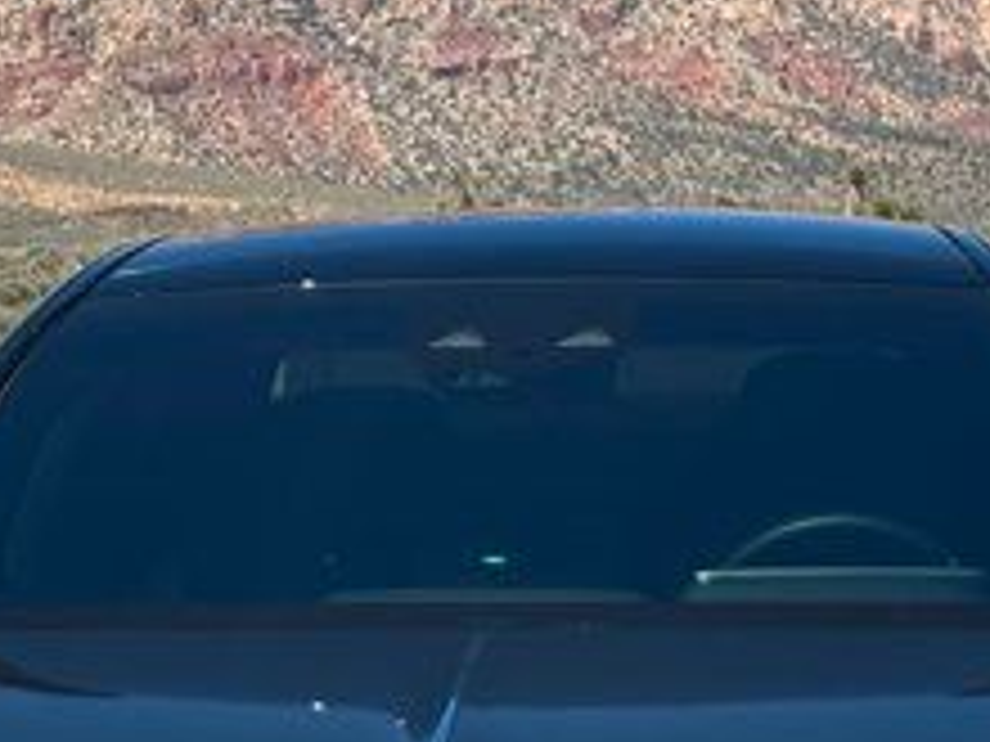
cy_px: 800
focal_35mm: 151
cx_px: 315
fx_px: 4319
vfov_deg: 9.7
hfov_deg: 13.1
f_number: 1.6
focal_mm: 5.96
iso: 40
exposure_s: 1/3534
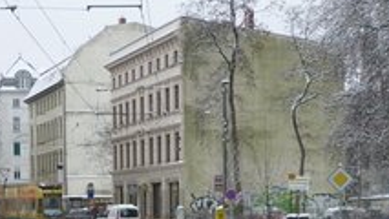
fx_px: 929
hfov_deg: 23.5
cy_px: 272
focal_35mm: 90
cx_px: 114
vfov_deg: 13.1
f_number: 2.8
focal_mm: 5.5
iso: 80
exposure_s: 1/320
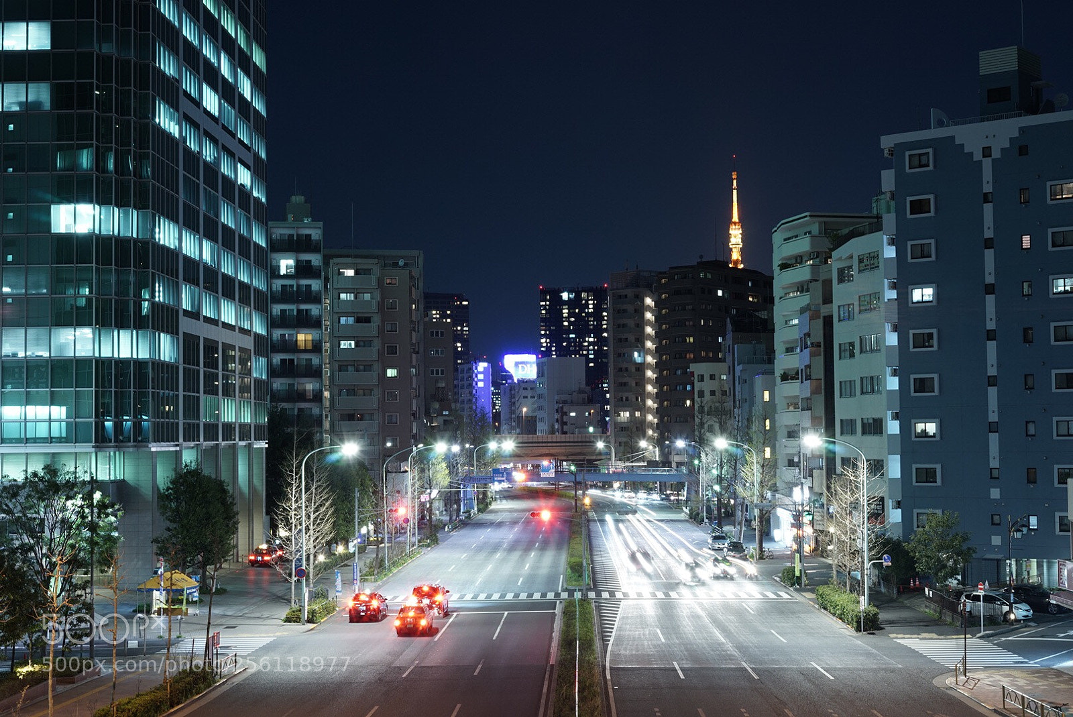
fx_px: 1640
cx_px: 536
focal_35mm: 55
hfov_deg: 36.2
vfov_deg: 24.7
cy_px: 358
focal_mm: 55
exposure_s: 8
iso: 400
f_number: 16
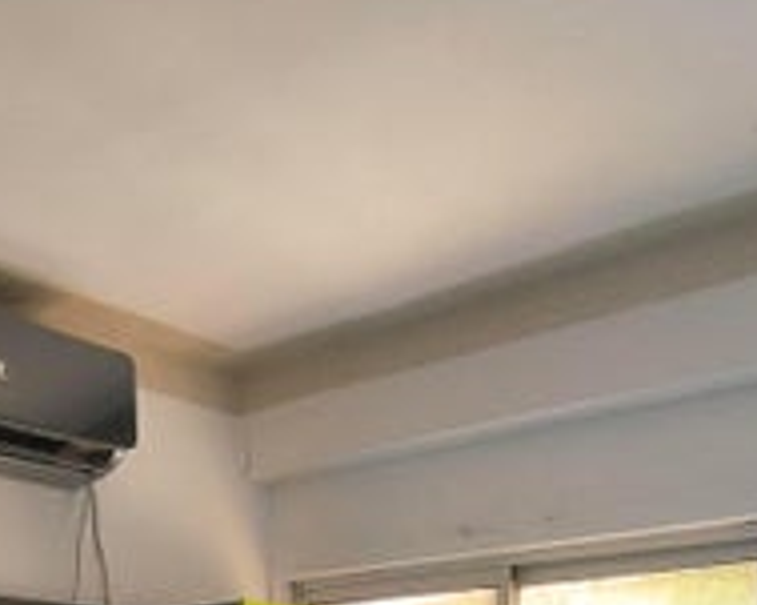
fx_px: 1187
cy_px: 901
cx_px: 168
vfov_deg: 23.2
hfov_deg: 34.5
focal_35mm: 53
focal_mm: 1.65
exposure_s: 1/50
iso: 64
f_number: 2.2
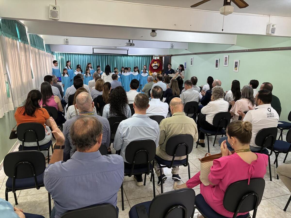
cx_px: 146
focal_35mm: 26
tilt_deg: -11.9
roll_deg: -1.5
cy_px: 109
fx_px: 219
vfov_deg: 53.1
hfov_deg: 67.3
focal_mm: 5.96
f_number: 1.6
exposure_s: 1/60
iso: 200
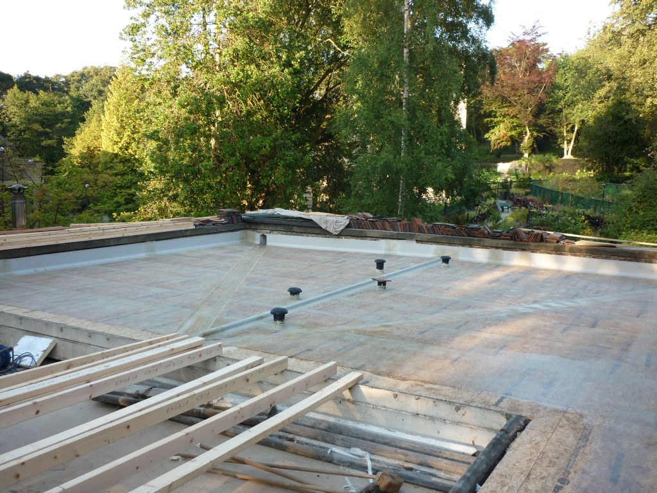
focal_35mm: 33
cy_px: 246
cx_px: 328
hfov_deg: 55.4
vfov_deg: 42.9
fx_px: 626
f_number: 2.8
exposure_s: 1/125
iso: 80
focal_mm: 5.5
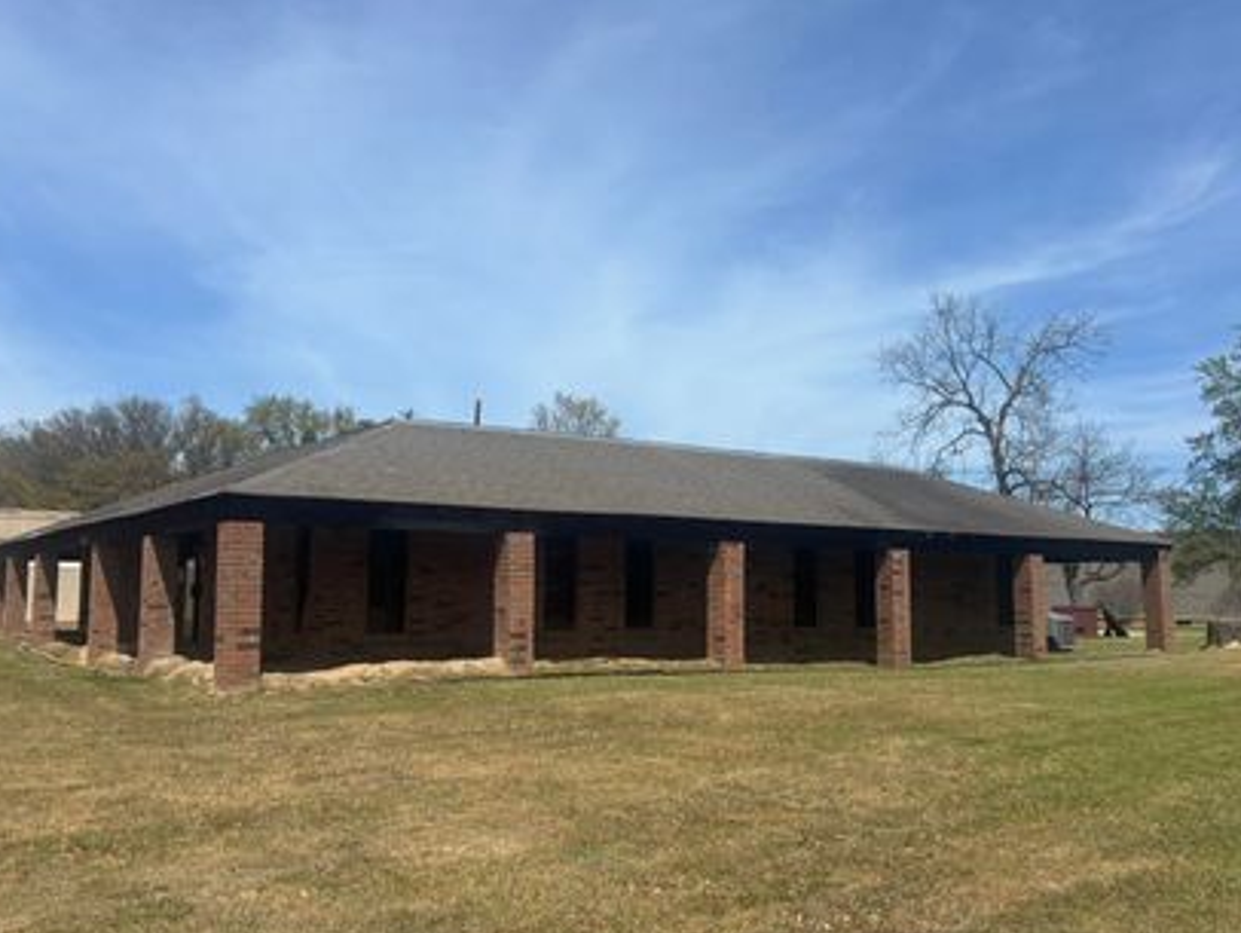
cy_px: 466
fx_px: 1148
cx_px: 590
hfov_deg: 56.8
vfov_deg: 44.2
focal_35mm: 32
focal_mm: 5.96
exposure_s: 1/5076
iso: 50
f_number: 1.6
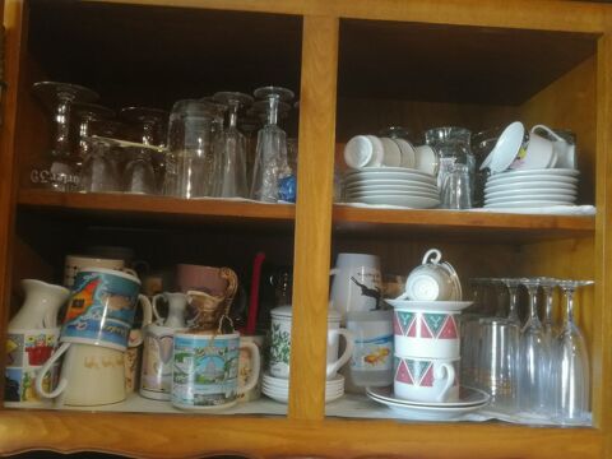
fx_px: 530
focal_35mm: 30
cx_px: 306
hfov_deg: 60.0
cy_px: 230
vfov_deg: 46.8
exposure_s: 1/25
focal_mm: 3.95
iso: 400
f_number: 2.2
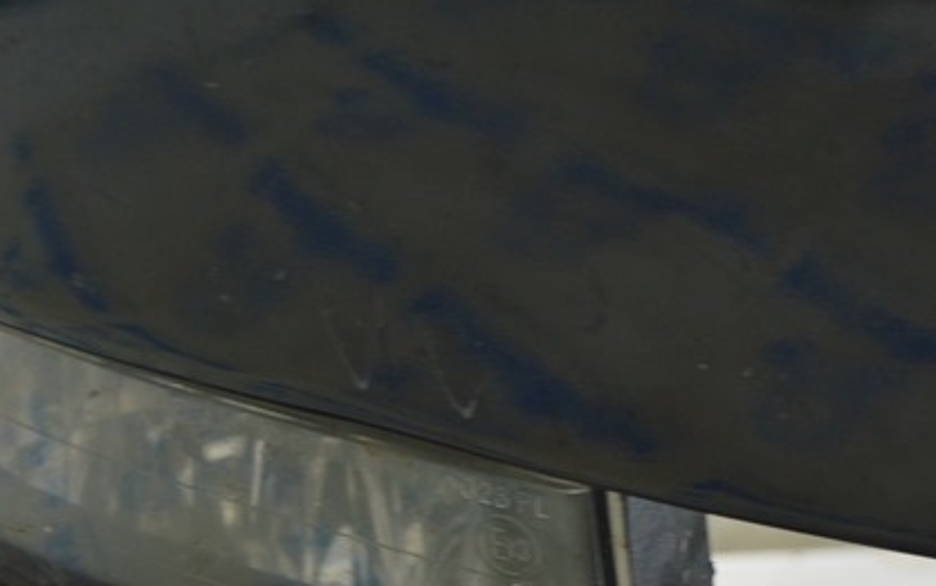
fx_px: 3349
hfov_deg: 15.8
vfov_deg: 9.9
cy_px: 596
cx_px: 729
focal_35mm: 131
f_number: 5.6
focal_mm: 35
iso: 400
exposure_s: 1/20
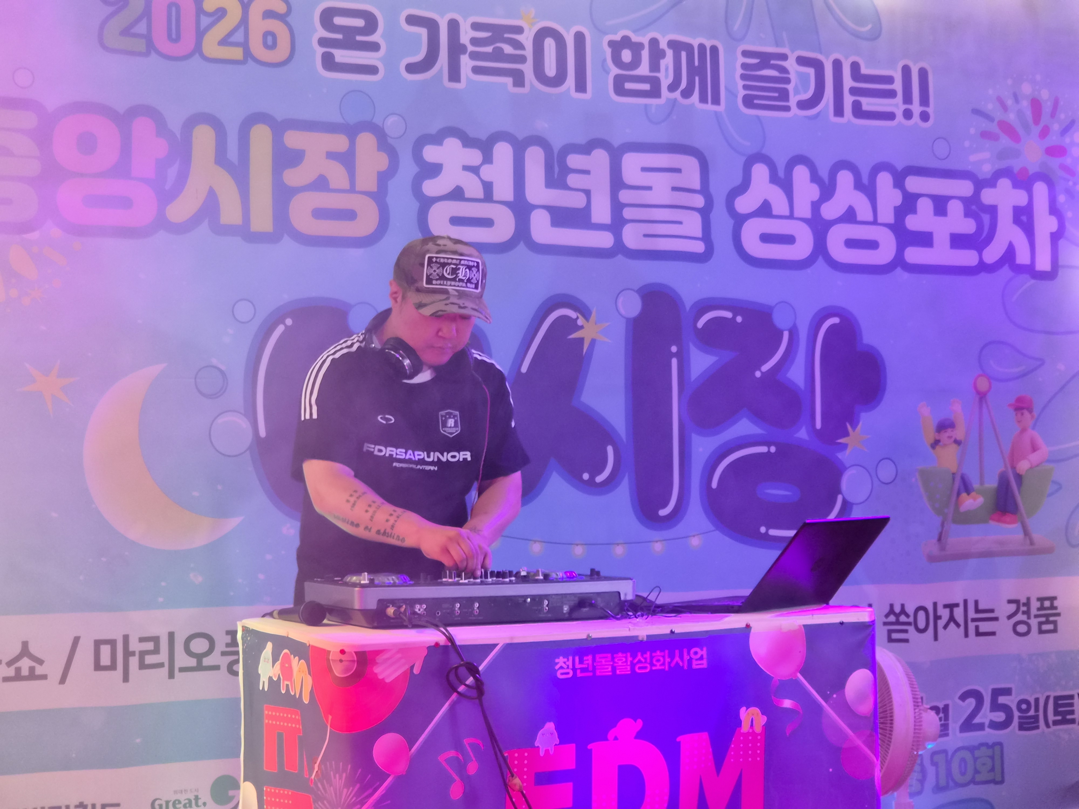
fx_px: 2151
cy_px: 404
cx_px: 540
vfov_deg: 21.3
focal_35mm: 69
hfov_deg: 28.2
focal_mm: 7
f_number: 2.4
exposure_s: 1/120
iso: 200
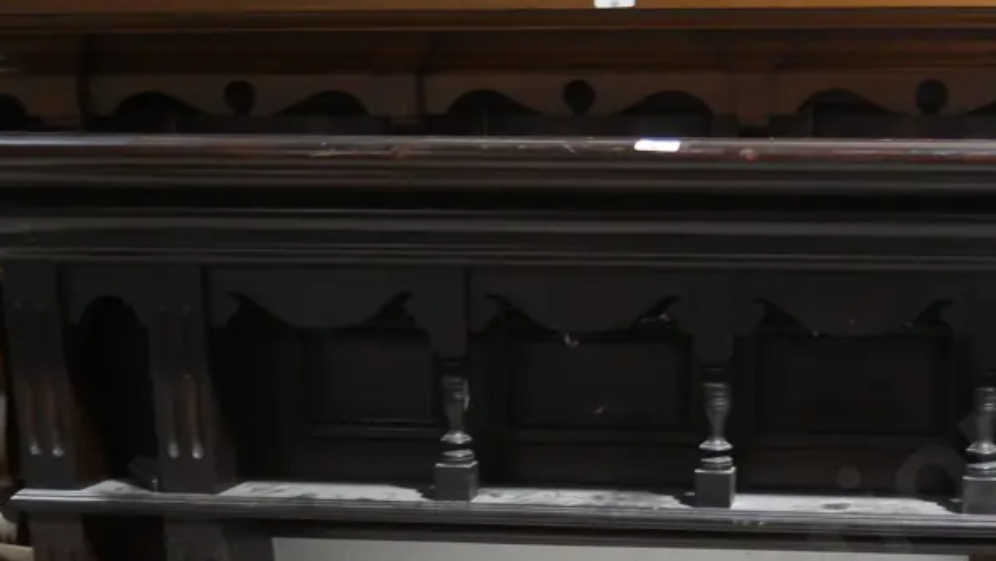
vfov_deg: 19.2
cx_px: 735
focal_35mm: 60
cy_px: 635
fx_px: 1585
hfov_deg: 34.2
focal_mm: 16
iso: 640
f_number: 3.6
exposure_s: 1/60
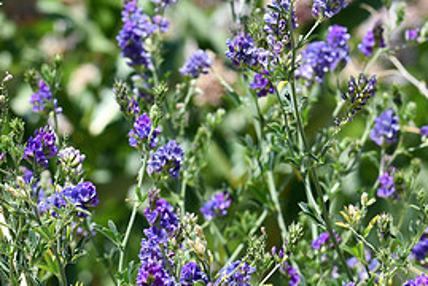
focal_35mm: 265
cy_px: 25
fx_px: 3154
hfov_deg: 7.8
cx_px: 127
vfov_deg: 5.2
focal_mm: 82
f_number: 8
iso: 140
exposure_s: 1/250
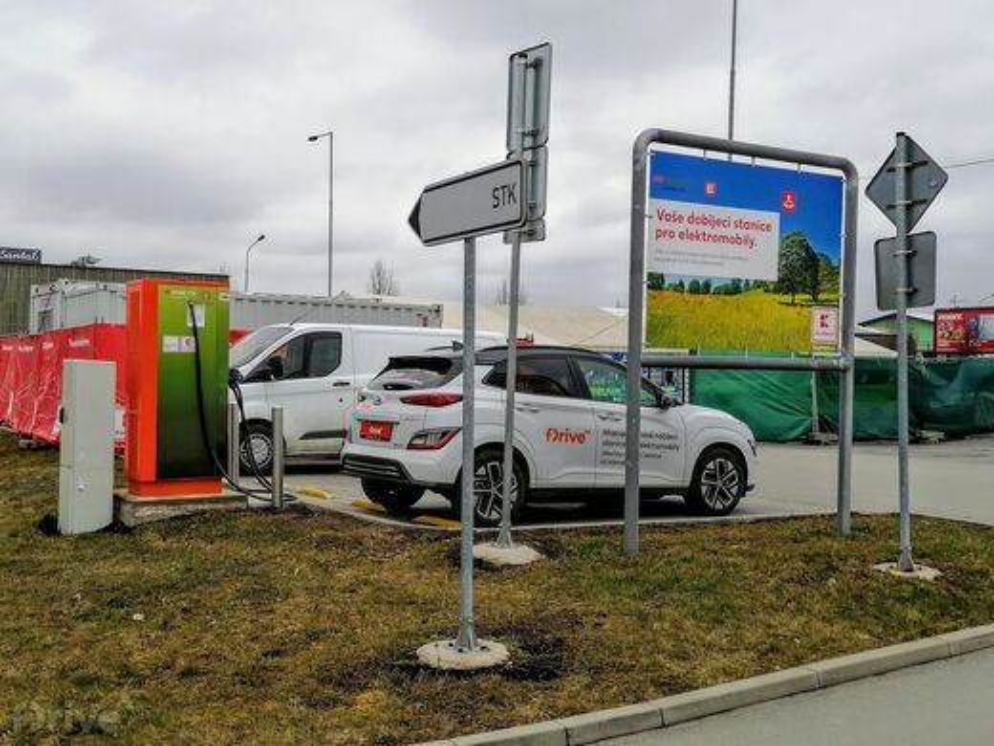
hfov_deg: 44.8
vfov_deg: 34.3
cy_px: 373
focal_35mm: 42
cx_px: 497
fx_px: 1206
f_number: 1.8
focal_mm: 5.3
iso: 50
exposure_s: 1/551
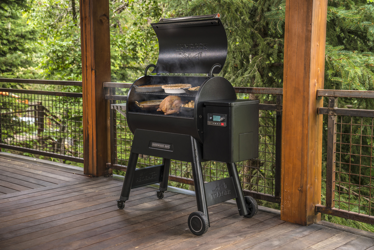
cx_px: 187
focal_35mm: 52
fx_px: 540
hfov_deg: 38.2
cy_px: 125
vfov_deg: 26.0
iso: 320
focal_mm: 52
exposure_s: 1/60
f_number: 3.5
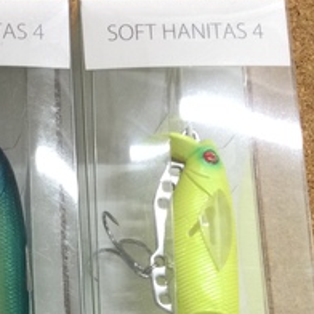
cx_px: -11
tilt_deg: -78.3
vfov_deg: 20.1
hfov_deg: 19.9
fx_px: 862
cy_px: 301
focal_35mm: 84
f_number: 2.4
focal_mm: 3.3
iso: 64
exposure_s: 1/30
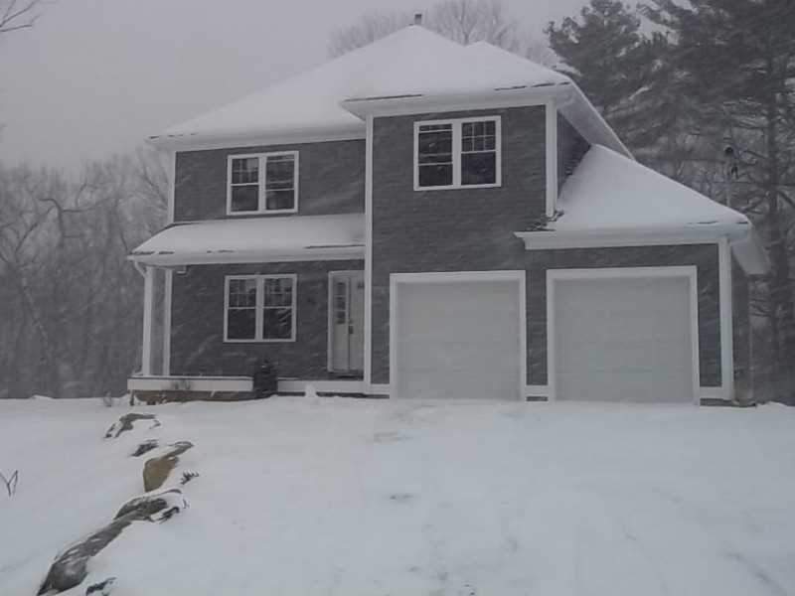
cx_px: 398
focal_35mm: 36
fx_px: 827
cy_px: 298
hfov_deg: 51.4
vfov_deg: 39.7
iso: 80
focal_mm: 6.5
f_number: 8
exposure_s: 1/100
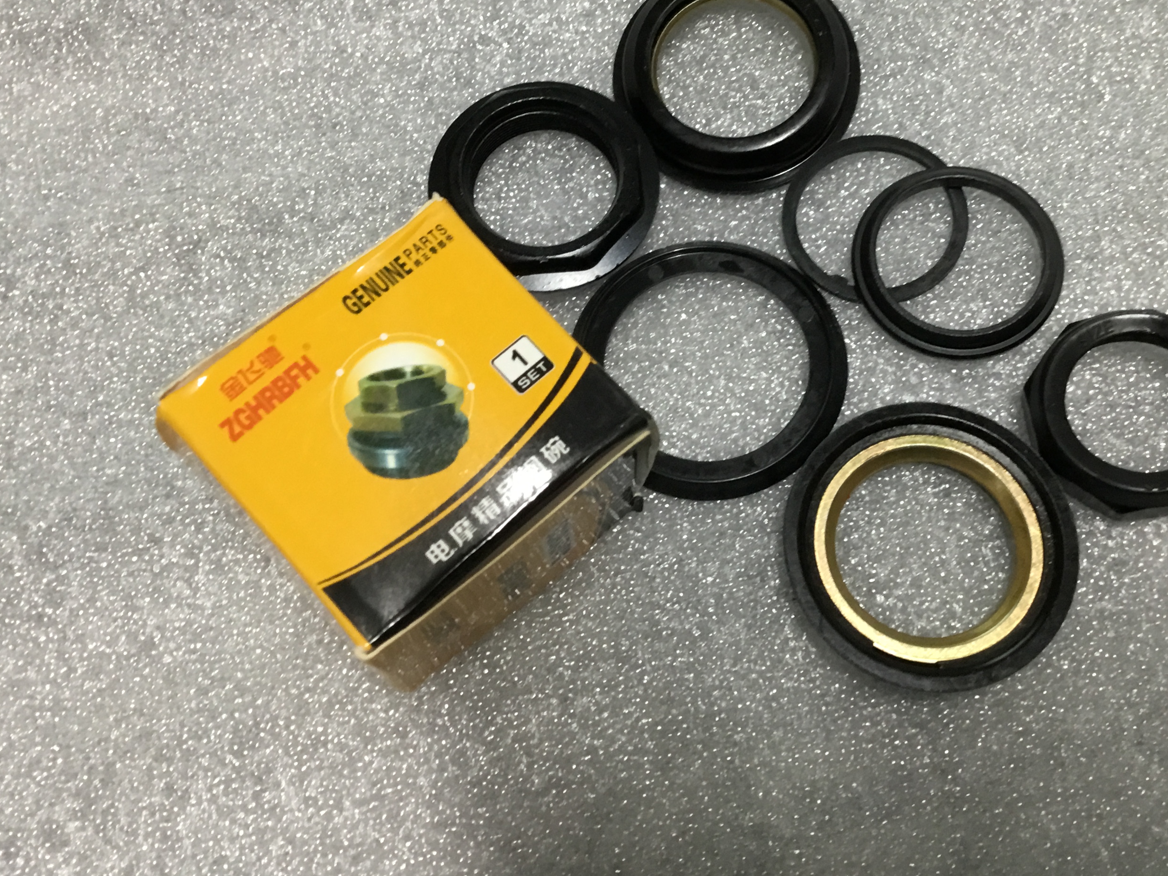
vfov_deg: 35.0
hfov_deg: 45.6
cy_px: 344
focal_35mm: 41
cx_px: 692
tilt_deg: -67.2
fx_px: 1383
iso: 160
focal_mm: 3.3
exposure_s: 1/33
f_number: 2.4
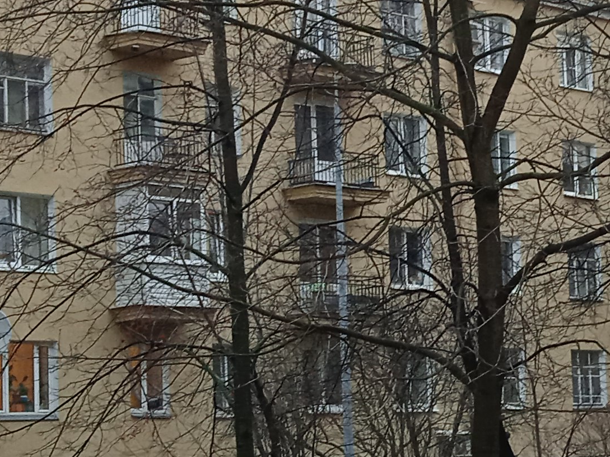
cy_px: 275
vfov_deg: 13.8
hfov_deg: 18.2
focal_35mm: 107
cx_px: 496
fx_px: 1885
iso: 237
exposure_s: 1/50
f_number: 2.2
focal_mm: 3.43
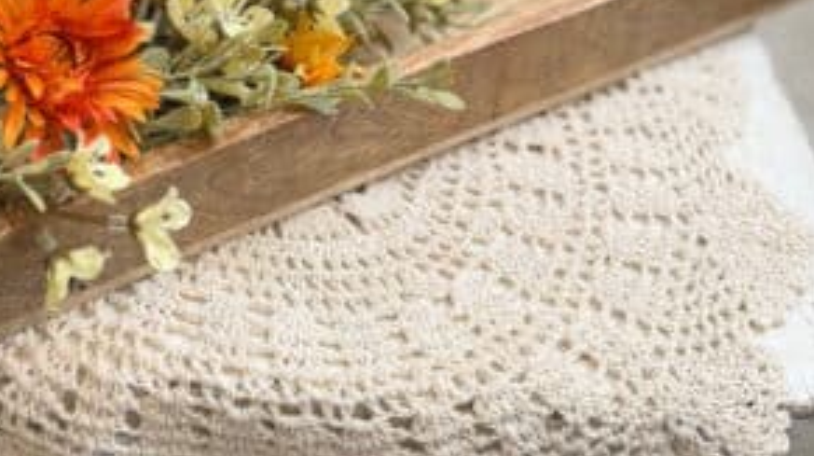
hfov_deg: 55.3
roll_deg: -2.0
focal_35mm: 36
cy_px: 257
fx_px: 776
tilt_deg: -35.3
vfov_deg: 32.7
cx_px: 400
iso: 125
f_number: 1.78
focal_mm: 6.76
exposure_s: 1/60
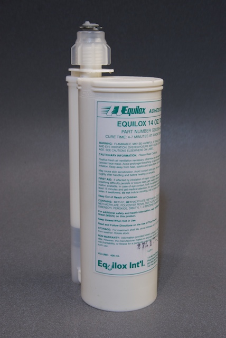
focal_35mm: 60
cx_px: 113
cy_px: 169
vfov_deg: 33.4
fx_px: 564
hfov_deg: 22.7
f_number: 11
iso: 320
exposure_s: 1/3
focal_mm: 40
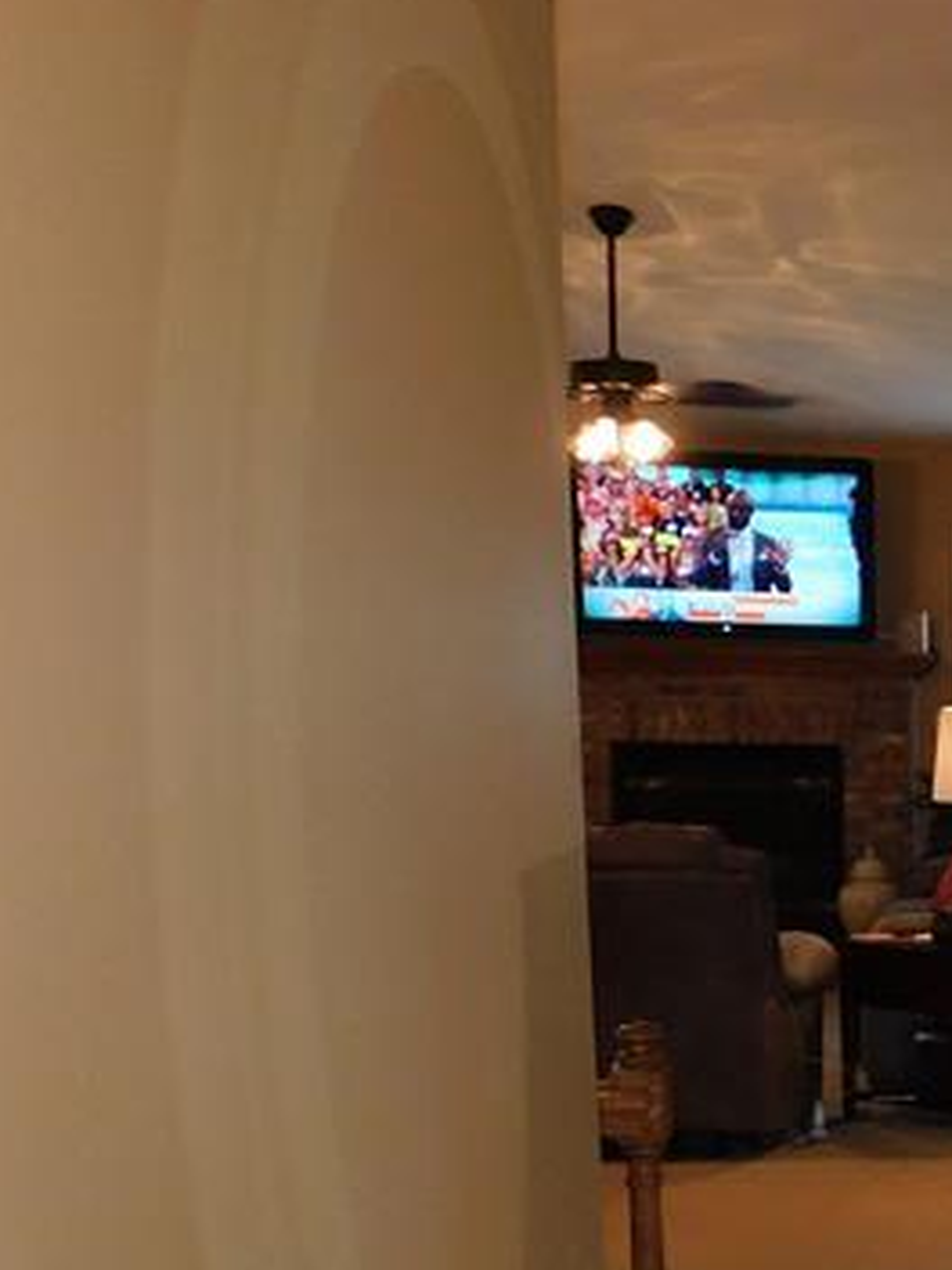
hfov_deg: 18.1
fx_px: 2457
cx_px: 1630
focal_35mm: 67
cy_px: 1014
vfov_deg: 28.4
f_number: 3
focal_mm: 4
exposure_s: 1/30
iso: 200
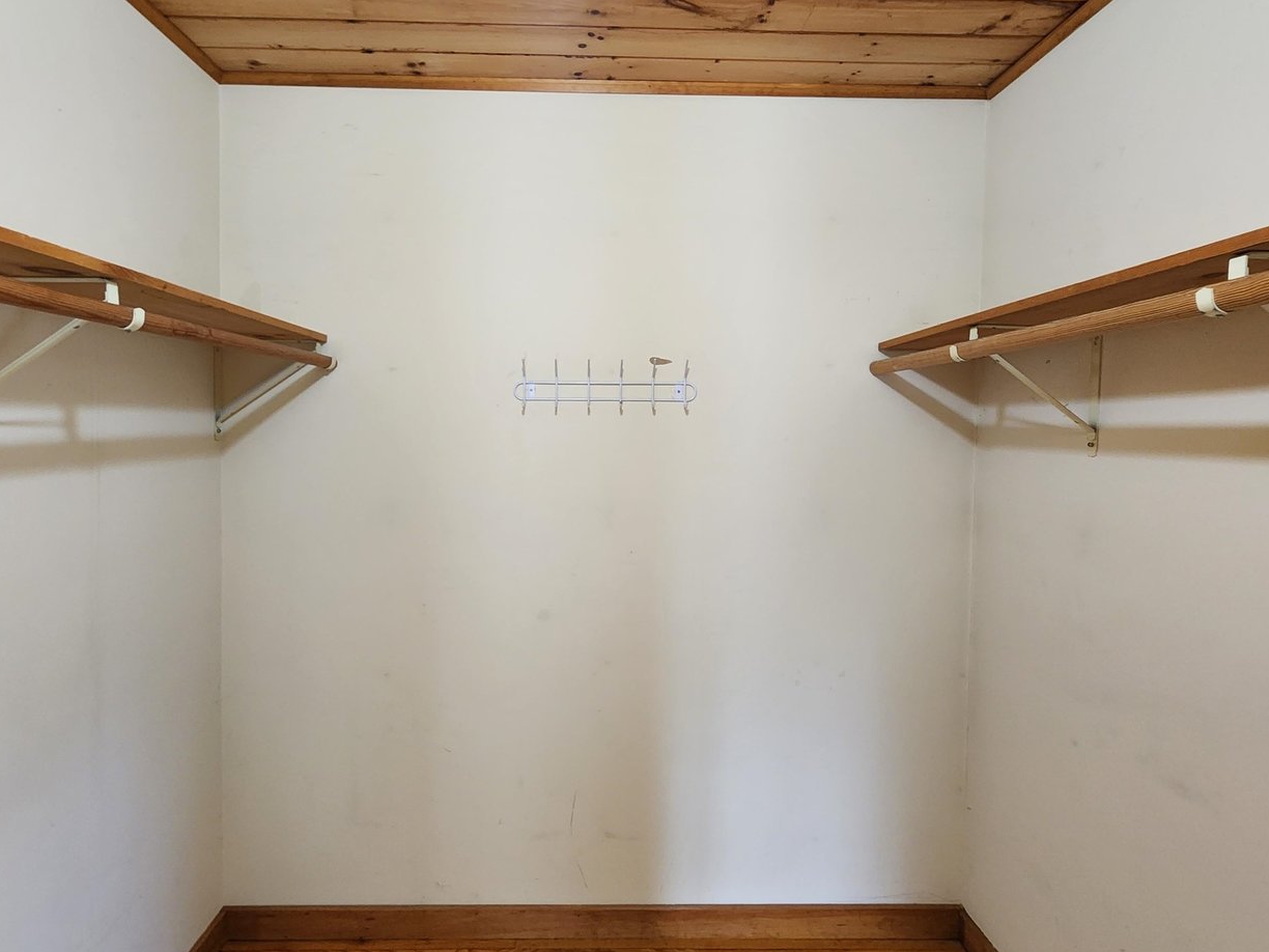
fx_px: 623
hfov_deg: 91.0
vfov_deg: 74.7
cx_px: 604
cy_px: 455
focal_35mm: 17
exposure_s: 1/30
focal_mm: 2.2
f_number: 2.2
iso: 400
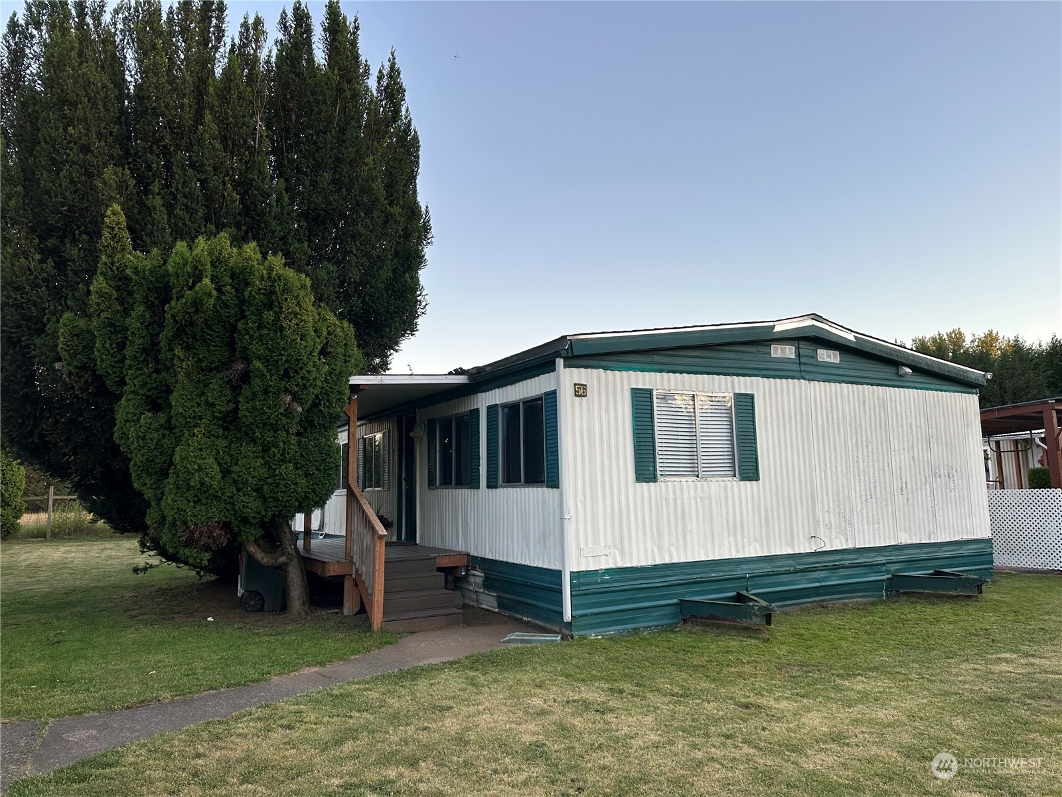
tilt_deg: +6.5
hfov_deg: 71.6
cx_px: 531
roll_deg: +1.0
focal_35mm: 24
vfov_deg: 56.8
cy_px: 398
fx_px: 736
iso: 64
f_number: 1.78
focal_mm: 6.86
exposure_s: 1/231
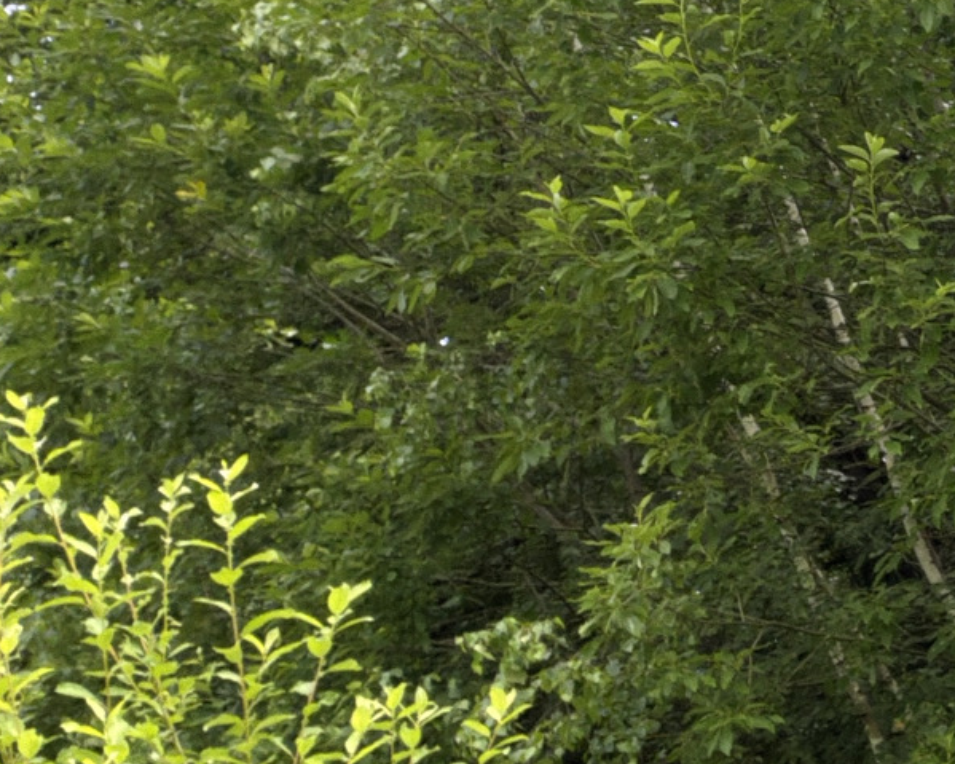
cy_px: 204
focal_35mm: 75
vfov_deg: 20.3
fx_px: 2119
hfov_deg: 20.6
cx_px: 1534
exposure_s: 1/327
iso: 32
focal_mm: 2.71
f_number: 1.9
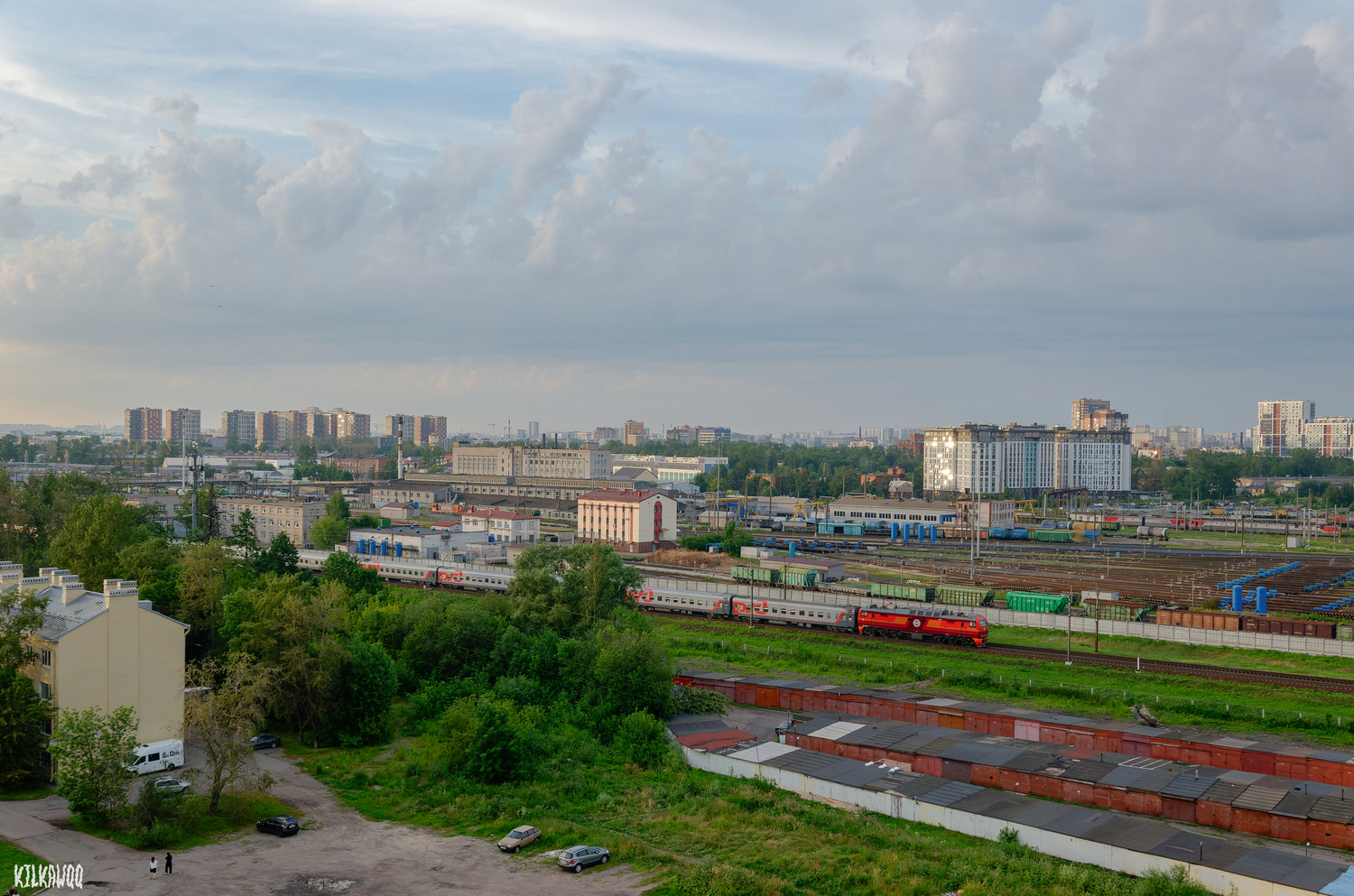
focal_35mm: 36
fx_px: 1351
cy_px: 448
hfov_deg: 53.2
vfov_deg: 36.7
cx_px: 677
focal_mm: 24
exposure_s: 1/400
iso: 400
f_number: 6.3
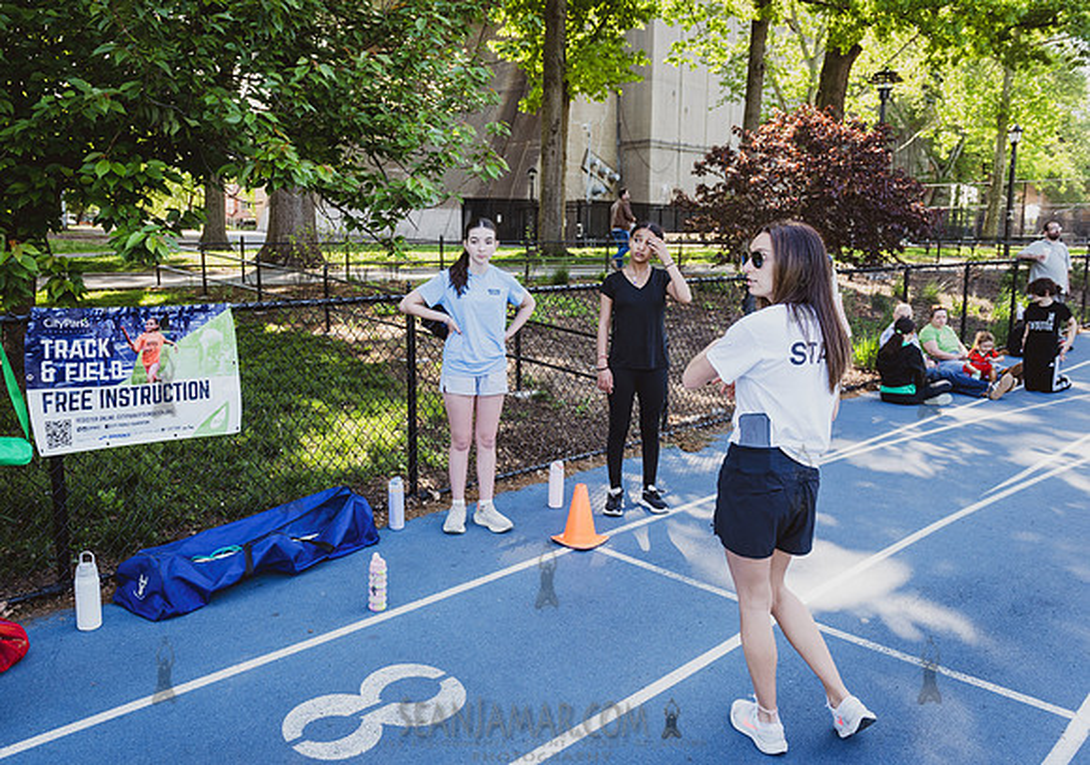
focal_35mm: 27
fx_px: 844
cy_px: 367
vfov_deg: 48.7
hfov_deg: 65.5
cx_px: 492
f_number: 4.5
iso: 400
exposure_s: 1/250
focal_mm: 24
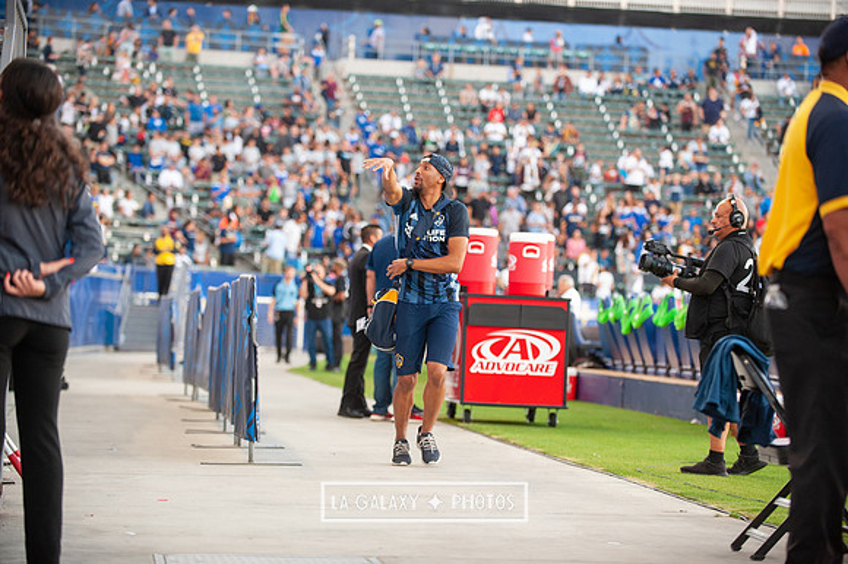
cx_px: 424
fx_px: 2731
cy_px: 282
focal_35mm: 116
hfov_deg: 17.7
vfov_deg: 11.8
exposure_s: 1/320
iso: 1250
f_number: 2.8
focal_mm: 116
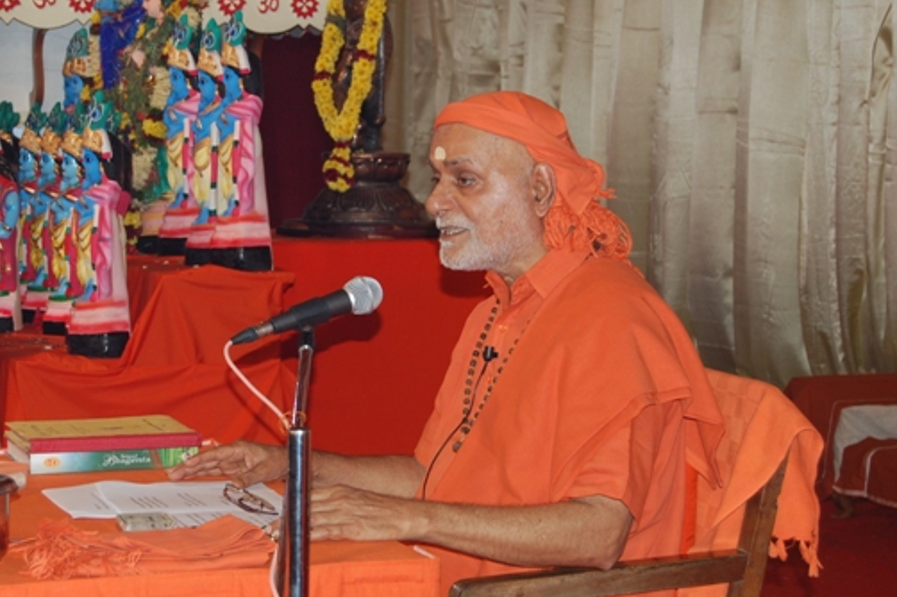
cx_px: 345
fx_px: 2191
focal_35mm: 88
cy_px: 329
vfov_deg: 15.5
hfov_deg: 23.1
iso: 400
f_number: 6.3
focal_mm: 46
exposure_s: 1/100
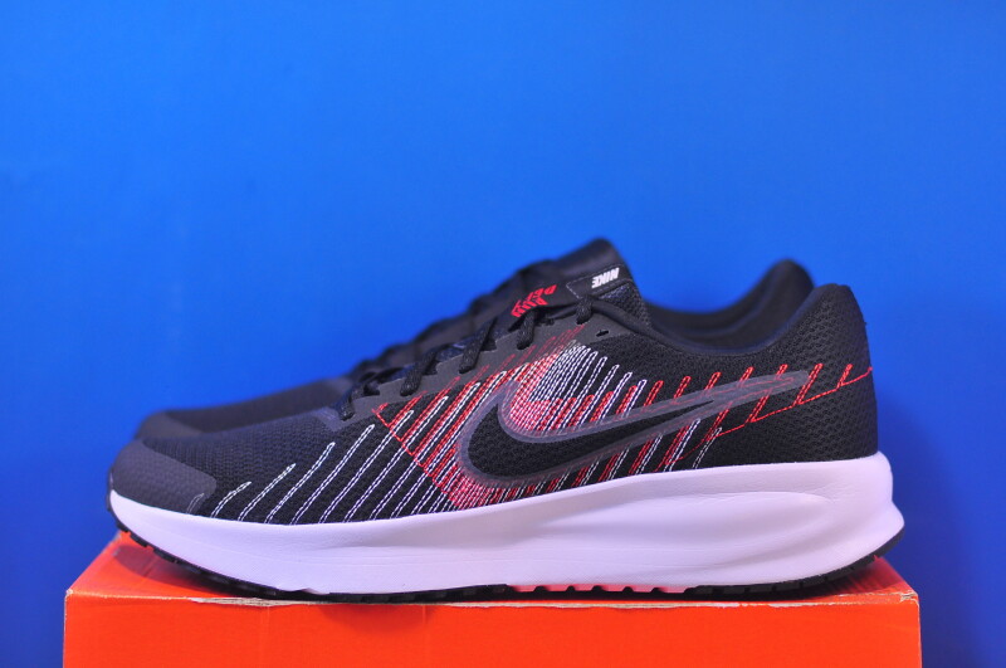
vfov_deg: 18.1
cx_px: 503
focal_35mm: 75
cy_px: 334
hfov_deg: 27.0
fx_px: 2093
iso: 250
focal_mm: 50
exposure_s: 1/320
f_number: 2.2
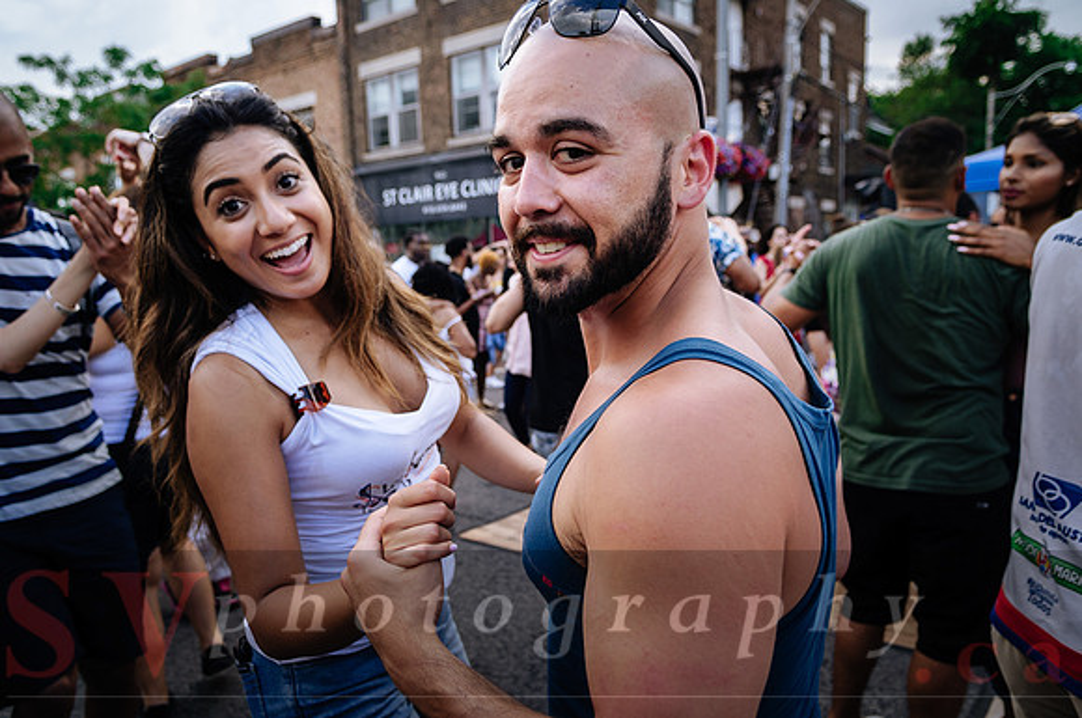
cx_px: 541
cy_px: 359
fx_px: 765
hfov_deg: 70.5
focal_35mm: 26
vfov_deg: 50.3
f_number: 3.5
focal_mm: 17
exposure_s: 1/320
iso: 100
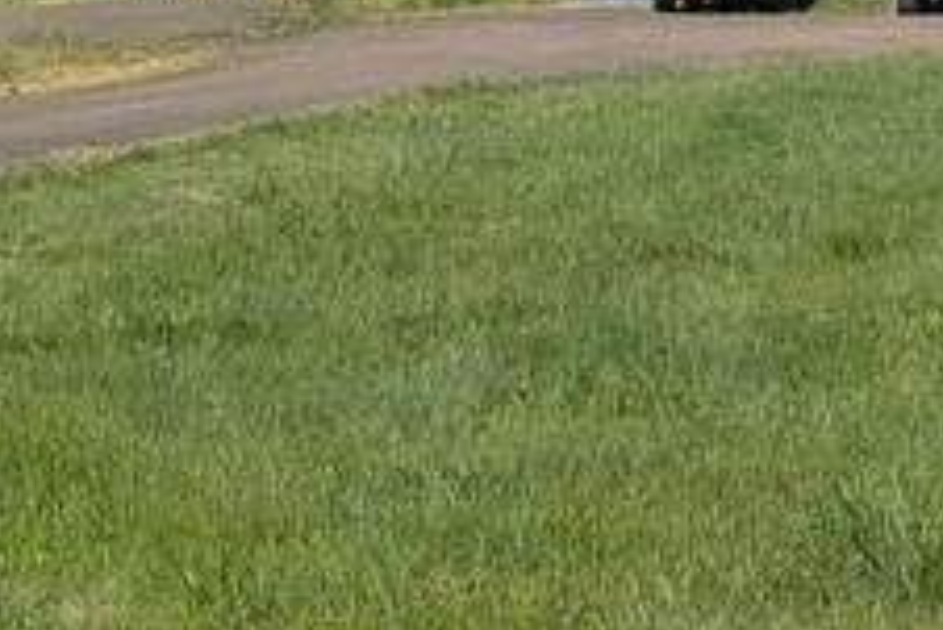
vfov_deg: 9.7
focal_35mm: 141
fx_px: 3696
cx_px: 636
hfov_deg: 14.5
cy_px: 271
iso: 19
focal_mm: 6.9
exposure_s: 1/1558
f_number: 1.68
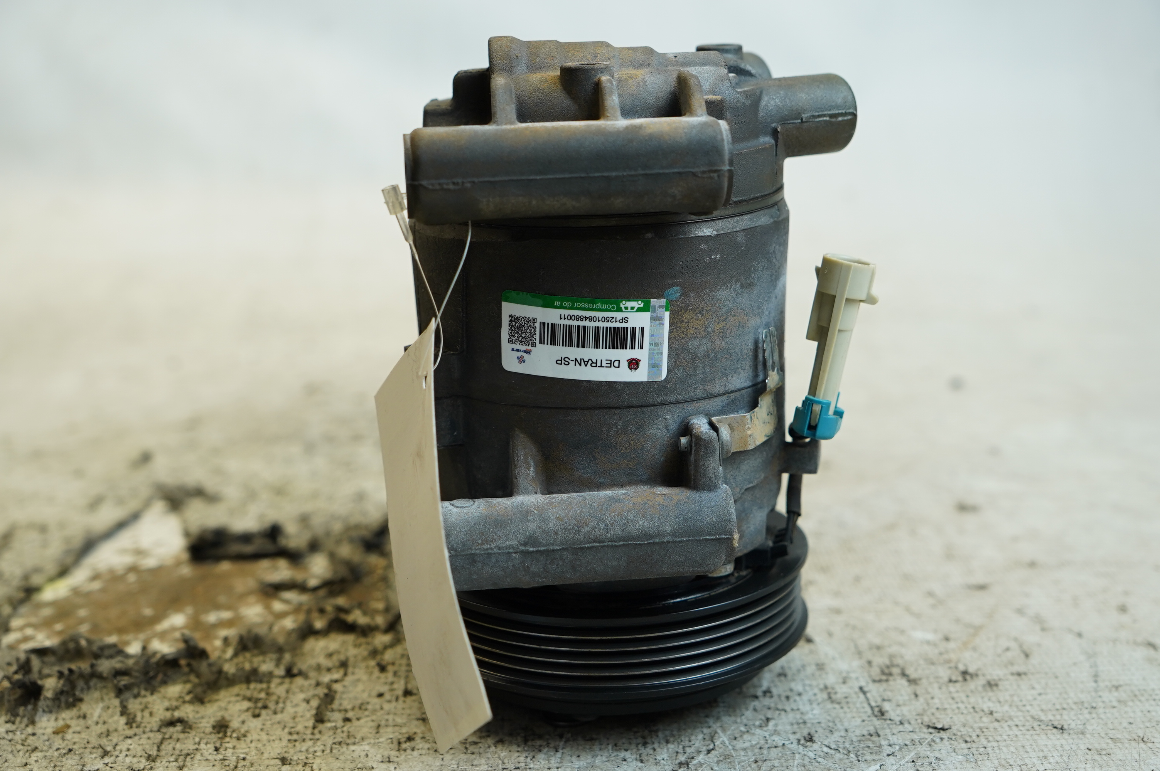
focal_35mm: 54
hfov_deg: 36.9
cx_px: 580
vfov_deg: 25.0
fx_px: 1738
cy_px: 386
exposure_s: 1/160
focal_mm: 36
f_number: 4
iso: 400
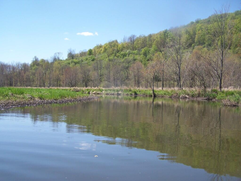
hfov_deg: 49.0
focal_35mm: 38
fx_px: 265
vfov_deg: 37.7
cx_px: 120
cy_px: 90
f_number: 2.8
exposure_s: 1/800
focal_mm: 6.3
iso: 80
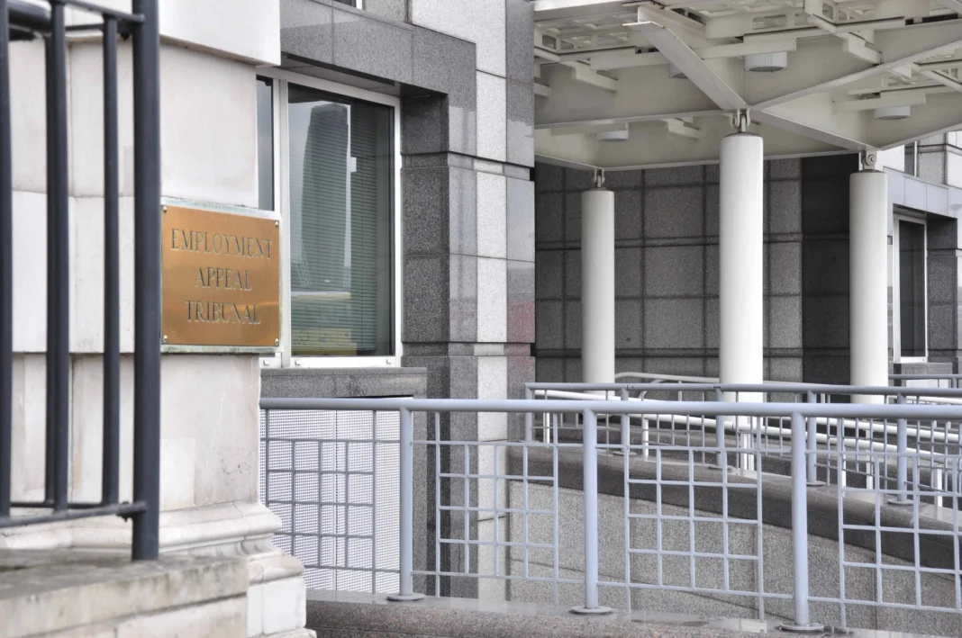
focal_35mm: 72
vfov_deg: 18.9
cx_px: 481
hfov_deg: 28.1
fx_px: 1921
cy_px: 319
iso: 200
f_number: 8
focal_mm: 48
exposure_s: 1/80
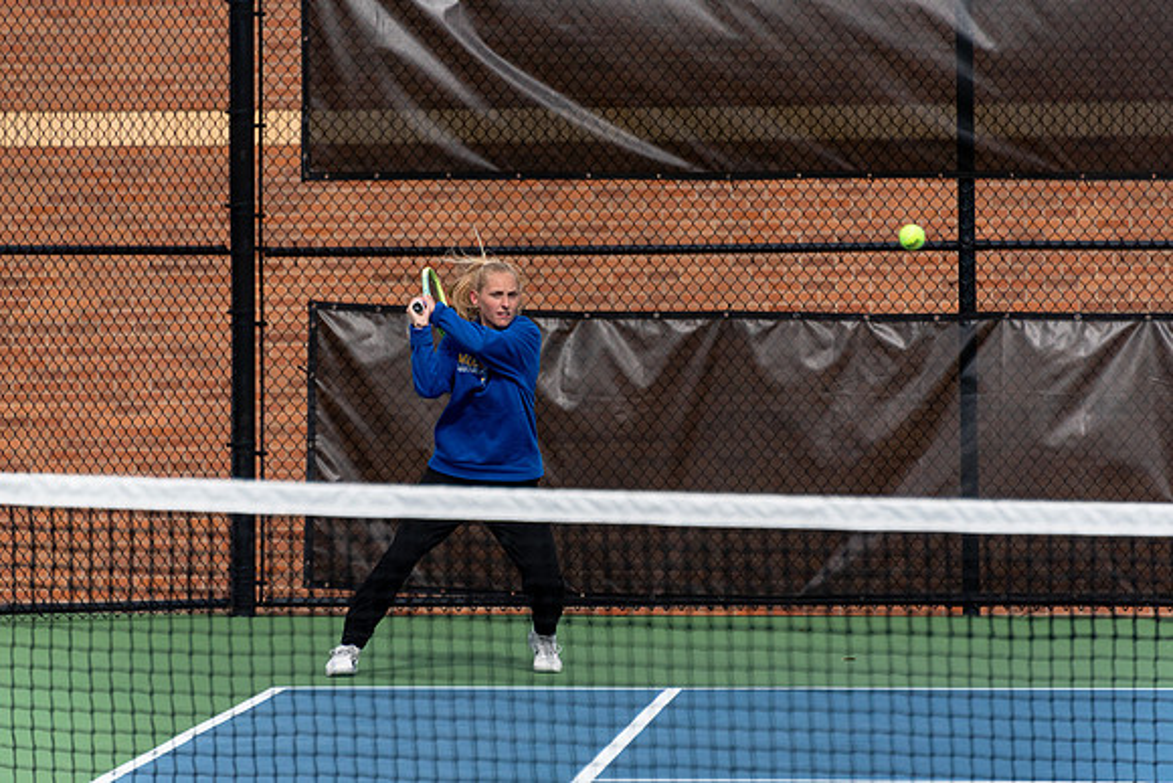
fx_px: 9777
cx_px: 586
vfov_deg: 4.6
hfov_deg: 6.9
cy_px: 392
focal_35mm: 300
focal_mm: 300
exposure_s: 1/4000
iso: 640
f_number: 5.6
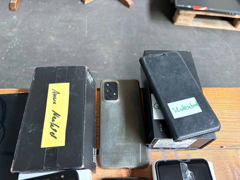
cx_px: 120
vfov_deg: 53.1
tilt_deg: -58.1
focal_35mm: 26
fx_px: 180
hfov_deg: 67.3
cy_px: 90
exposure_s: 1/60
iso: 200
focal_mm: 5.96
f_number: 1.6
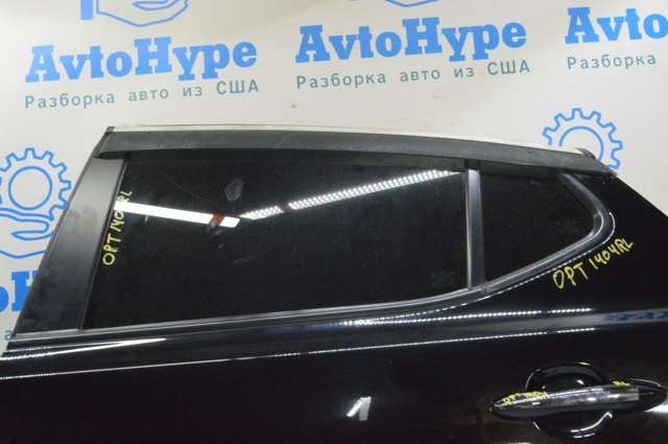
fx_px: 639
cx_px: 334
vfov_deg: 38.3
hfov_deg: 55.2
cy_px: 222
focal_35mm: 34
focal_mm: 23
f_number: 20
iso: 6400
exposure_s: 1/20
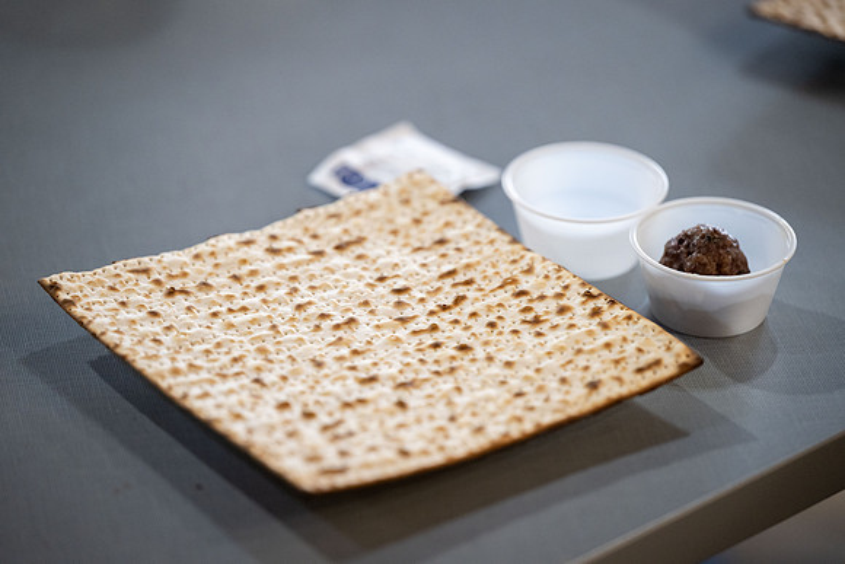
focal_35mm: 175
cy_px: 282
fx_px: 4108
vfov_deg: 7.9
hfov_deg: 11.7
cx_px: 422
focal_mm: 175
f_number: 2.8
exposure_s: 1/250
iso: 2000
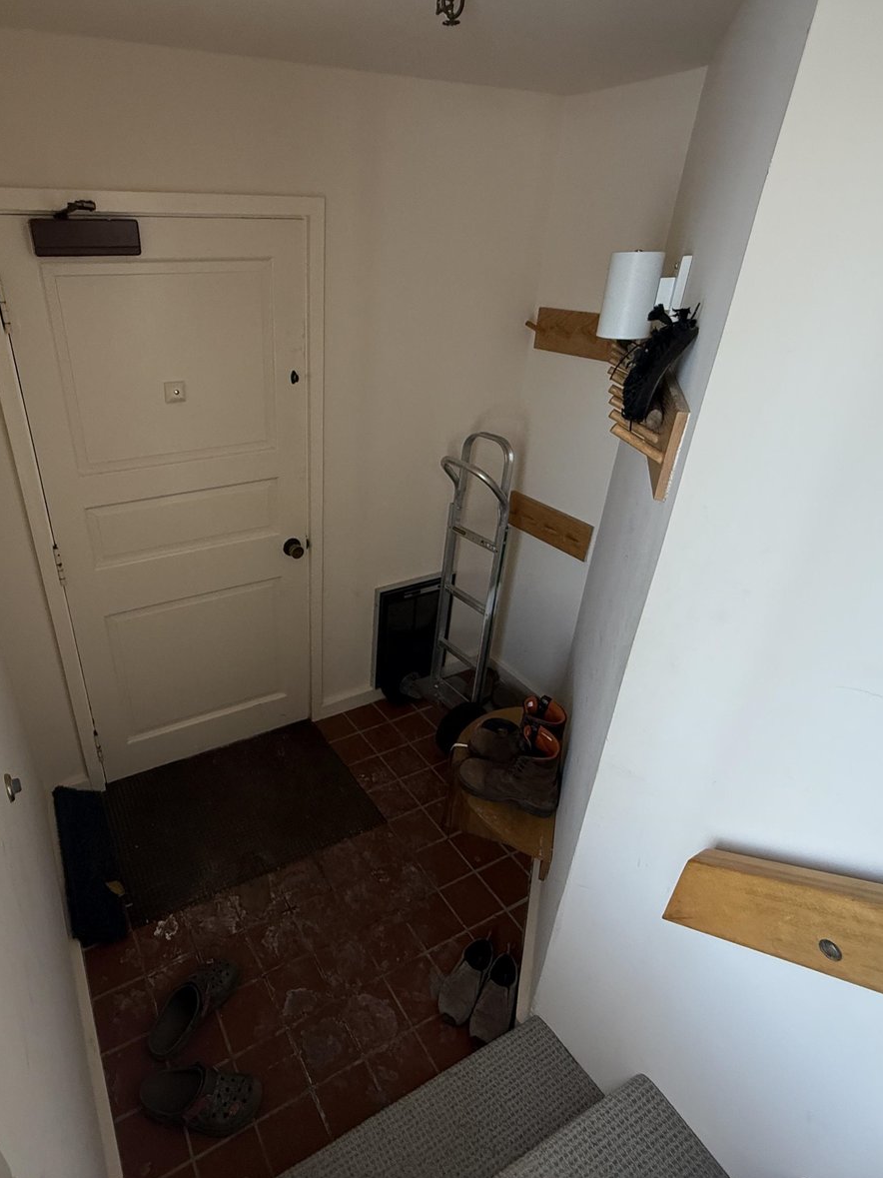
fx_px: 646
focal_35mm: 19
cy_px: 583
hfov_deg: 67.3
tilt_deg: -28.0
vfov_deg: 84.7
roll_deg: +0.2
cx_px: 317
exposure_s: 1/83
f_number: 2.2
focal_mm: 2.22
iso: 320
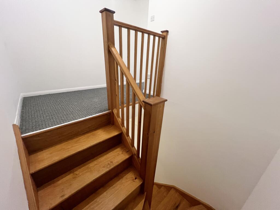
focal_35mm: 13
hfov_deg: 106.2
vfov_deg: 89.9
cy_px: 105
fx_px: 105
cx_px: 140
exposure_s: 1/50
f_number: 1.8
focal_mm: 1.57
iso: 400
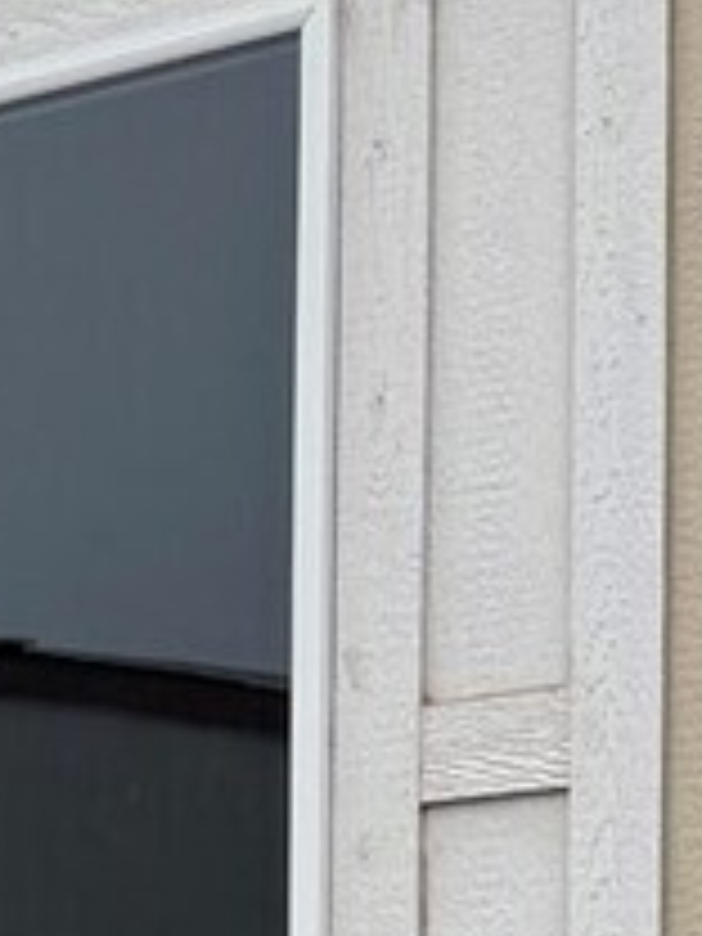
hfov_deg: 8.3
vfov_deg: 11.3
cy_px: 1503
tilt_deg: -1.7
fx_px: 4489
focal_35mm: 166
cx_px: -873
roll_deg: +0.2
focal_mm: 6.76
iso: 80
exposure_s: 1/931
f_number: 1.78
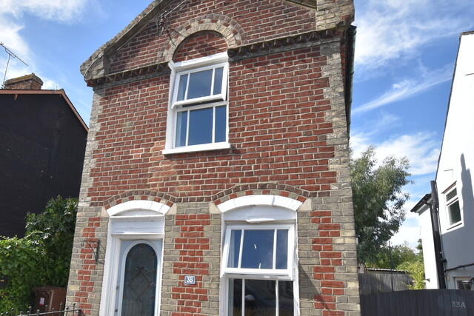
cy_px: 188
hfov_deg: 73.3
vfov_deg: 52.8
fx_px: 316
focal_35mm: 24
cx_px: 201
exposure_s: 1/250
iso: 200
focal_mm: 10
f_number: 8
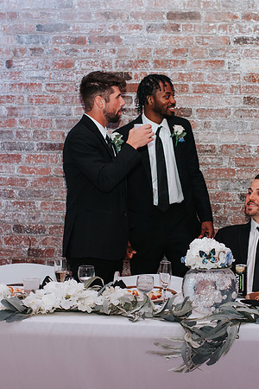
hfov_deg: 17.8
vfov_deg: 26.4
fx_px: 827
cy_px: 196
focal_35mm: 77
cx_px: 169
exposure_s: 1/125
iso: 1000
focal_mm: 50
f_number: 3.5
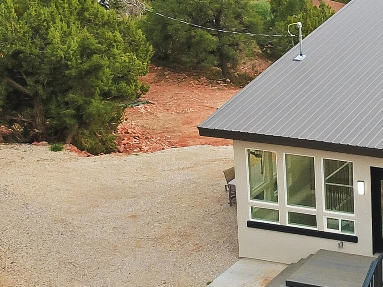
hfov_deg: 18.4
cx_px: 619
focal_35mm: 91
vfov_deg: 15.8
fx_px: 1007
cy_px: -23
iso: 100
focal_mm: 4.7
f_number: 2.2
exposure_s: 1/350
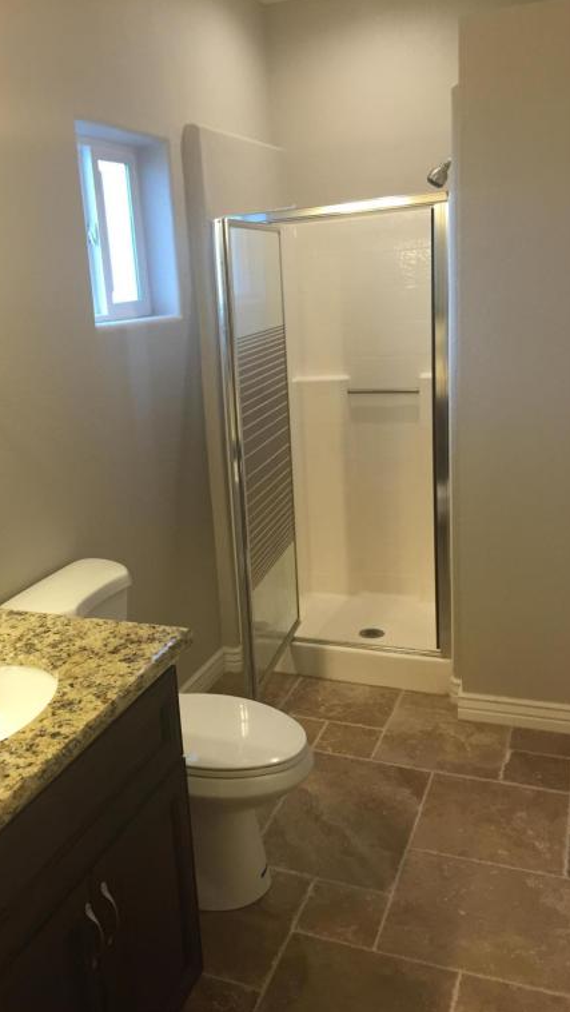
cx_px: 202
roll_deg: +4.5
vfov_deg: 61.0
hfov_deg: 36.4
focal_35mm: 32
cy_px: 505
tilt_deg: -12.3
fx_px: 859
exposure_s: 1/33
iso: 64
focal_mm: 4.15
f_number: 2.2
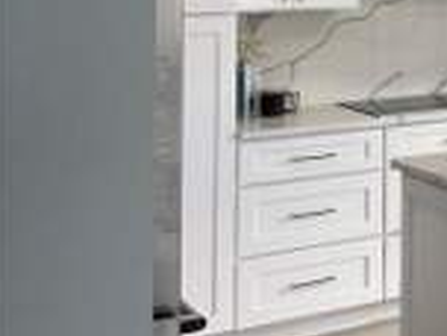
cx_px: 694
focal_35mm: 79
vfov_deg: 17.8
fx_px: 1020
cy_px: -62
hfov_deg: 20.6
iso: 40
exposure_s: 1/120
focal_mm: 5.1
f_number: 1.6
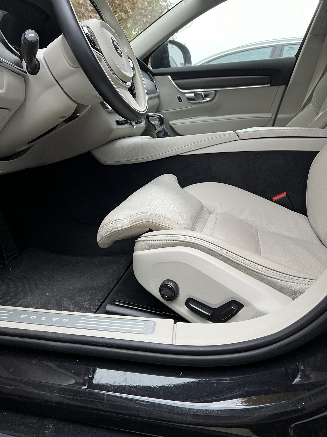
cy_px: 218
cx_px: 164
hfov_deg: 53.1
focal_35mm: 26
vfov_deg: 67.3
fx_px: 327
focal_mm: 5.7
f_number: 1.5
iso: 125
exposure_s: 1/62
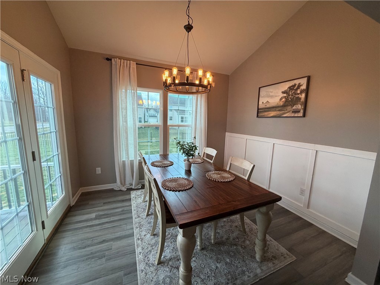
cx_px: 190
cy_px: 142
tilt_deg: -8.5
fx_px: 154
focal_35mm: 14
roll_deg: -1.9
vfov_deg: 85.7
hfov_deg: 102.1
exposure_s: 1/120
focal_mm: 2.22
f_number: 2.2
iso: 200
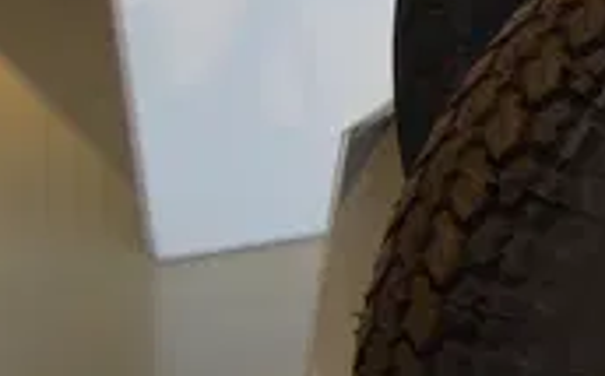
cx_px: 2047
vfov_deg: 5.5
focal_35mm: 235
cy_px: -337
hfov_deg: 7.4
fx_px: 3870
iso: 400
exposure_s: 1/60
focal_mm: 22
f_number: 4
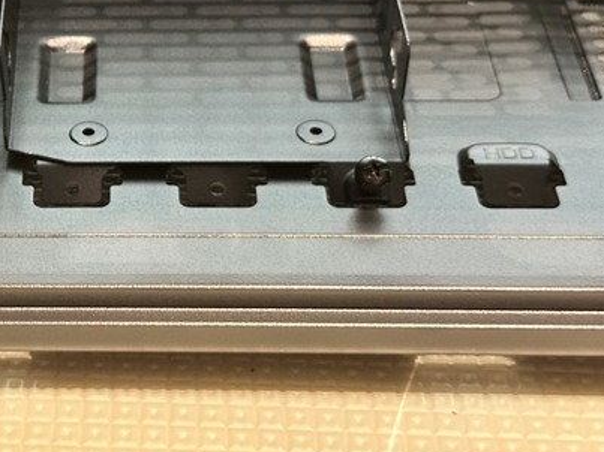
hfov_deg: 20.6
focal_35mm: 93
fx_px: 1622
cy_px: 85
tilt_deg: -36.0
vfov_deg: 15.8
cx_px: 46
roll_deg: +1.3
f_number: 1.78
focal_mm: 6.86
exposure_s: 1/40
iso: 400
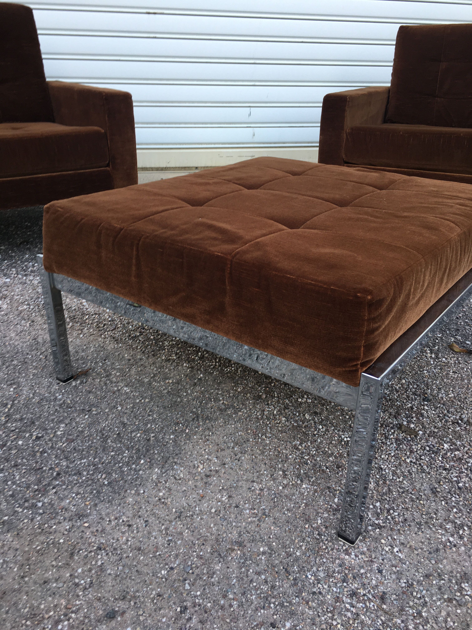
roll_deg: -1.8
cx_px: 236
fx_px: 527
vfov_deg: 61.7
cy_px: 315
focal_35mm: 29
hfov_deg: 48.2
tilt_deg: -23.8
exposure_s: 1/50
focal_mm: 4.15
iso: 32
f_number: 2.2
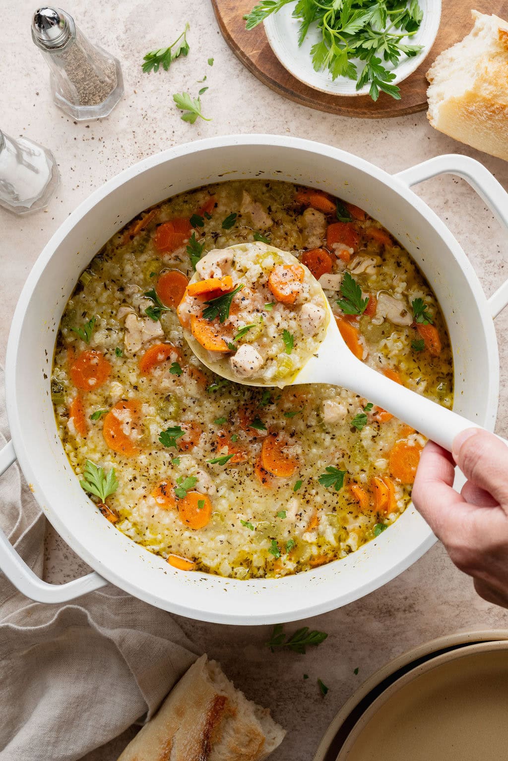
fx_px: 889
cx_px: 254
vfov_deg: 46.4
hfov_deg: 31.9
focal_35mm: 42
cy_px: 380
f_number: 13
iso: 400
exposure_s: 1/200
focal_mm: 42
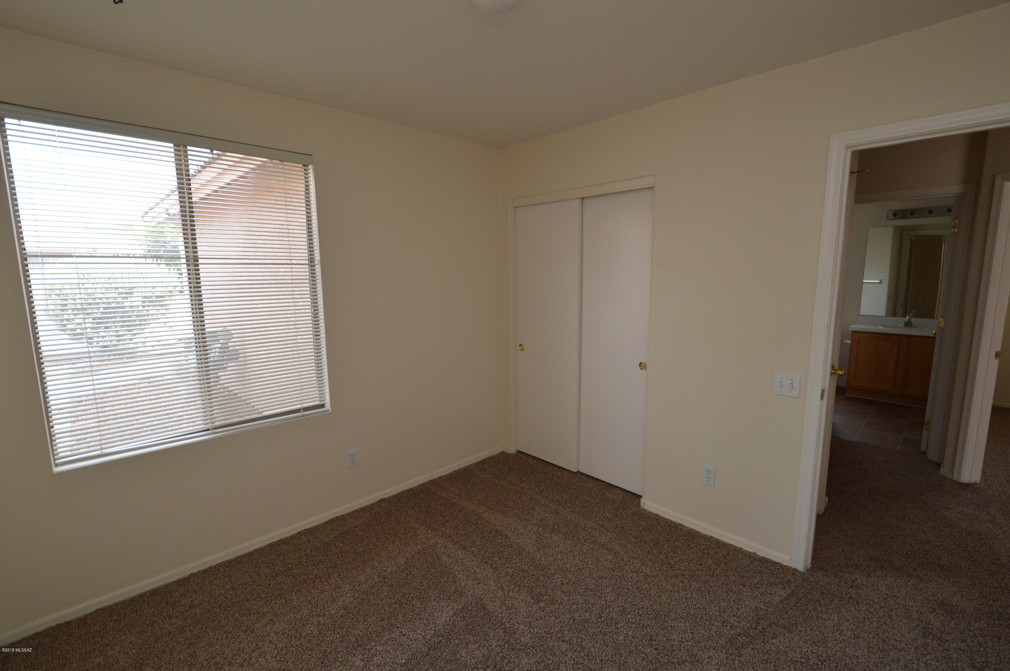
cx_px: 505
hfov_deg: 100.4
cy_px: 336
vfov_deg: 77.2
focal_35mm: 15
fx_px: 420
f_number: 5.6
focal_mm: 10
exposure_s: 1/125
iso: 400
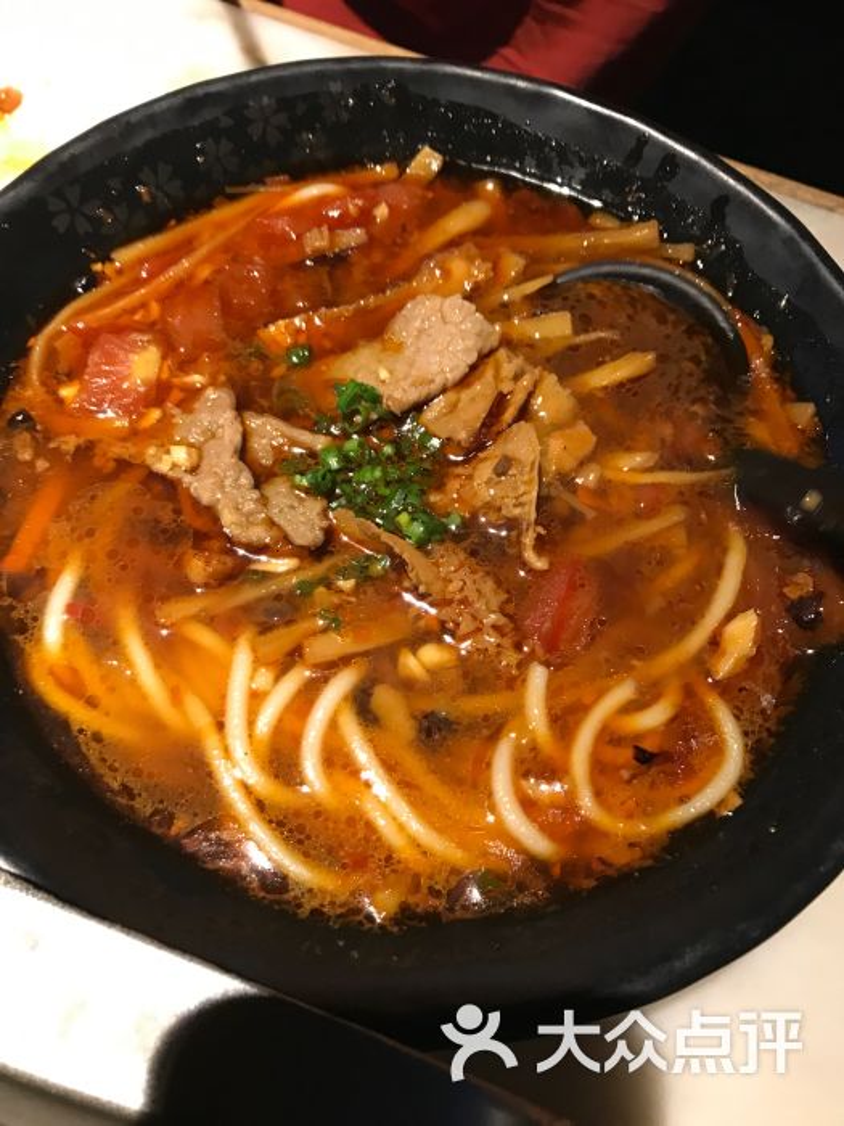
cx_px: 422
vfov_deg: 63.4
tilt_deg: -63.8
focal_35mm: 28
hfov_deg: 49.7
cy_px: 563
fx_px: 910
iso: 64
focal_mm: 3.99
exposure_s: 1/15
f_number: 1.8
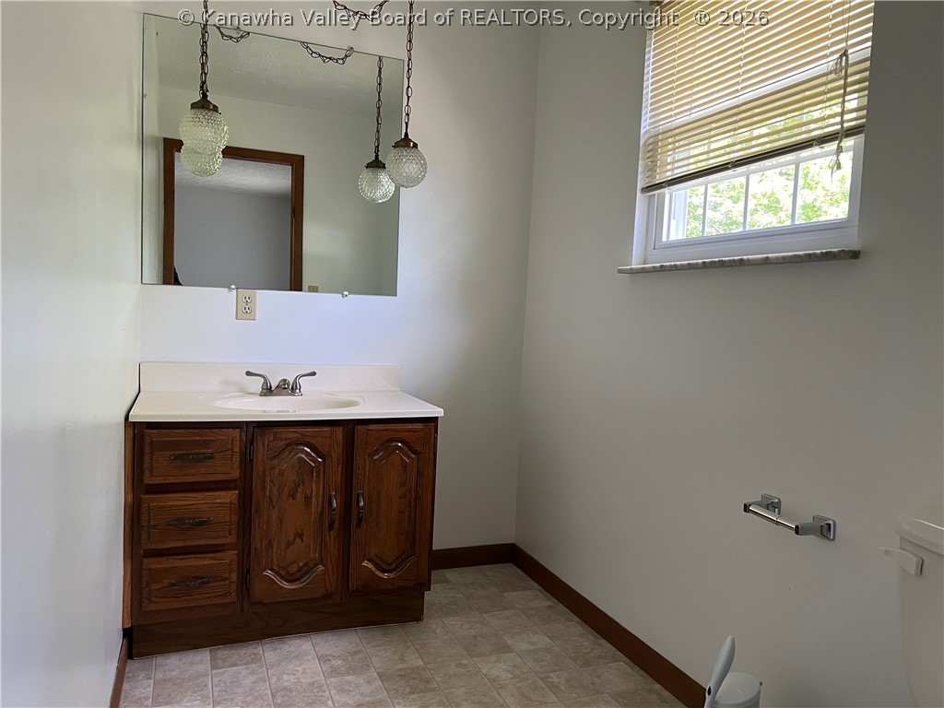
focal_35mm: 26
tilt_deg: -4.2
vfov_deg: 53.1
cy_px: 354
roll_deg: -2.8
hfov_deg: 67.3
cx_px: 472
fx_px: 709
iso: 125
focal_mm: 5.7
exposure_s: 1/60
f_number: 1.5
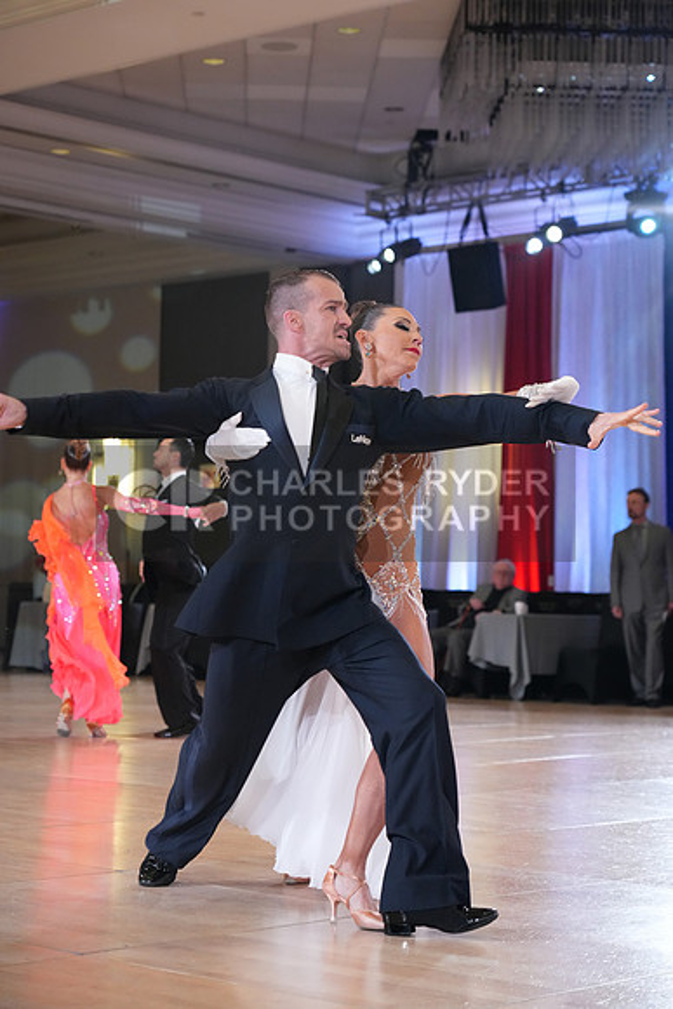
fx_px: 2046
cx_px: 336
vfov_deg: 27.7
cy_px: 504
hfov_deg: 18.7
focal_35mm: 73
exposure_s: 1/500
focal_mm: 73
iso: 4000
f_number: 4
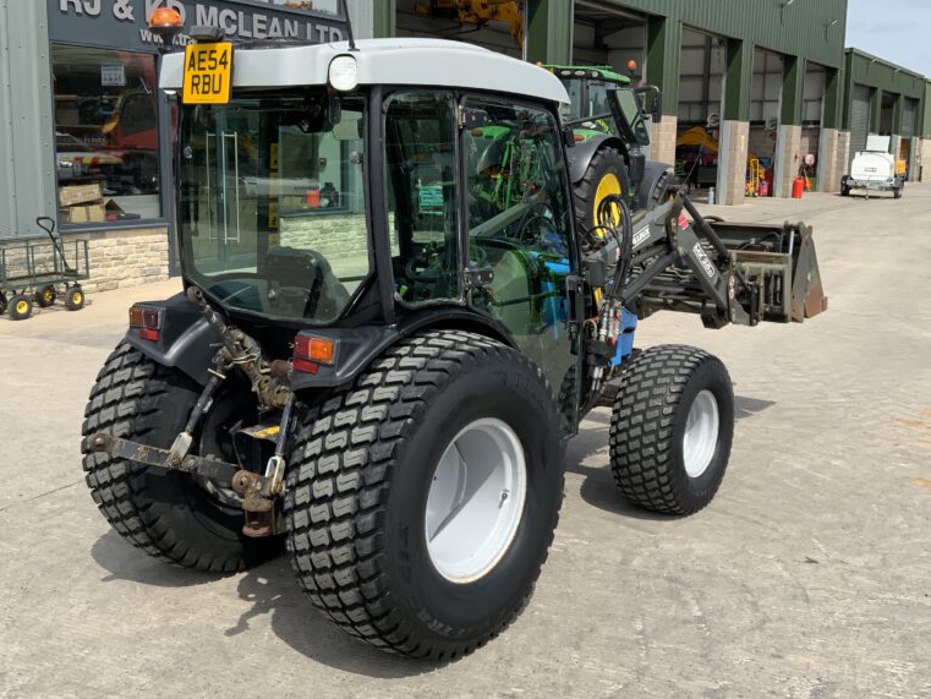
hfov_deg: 47.9
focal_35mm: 39
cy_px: 302
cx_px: 478
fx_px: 1049
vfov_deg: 36.8
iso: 16
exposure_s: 1/1730
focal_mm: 3
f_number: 1.8
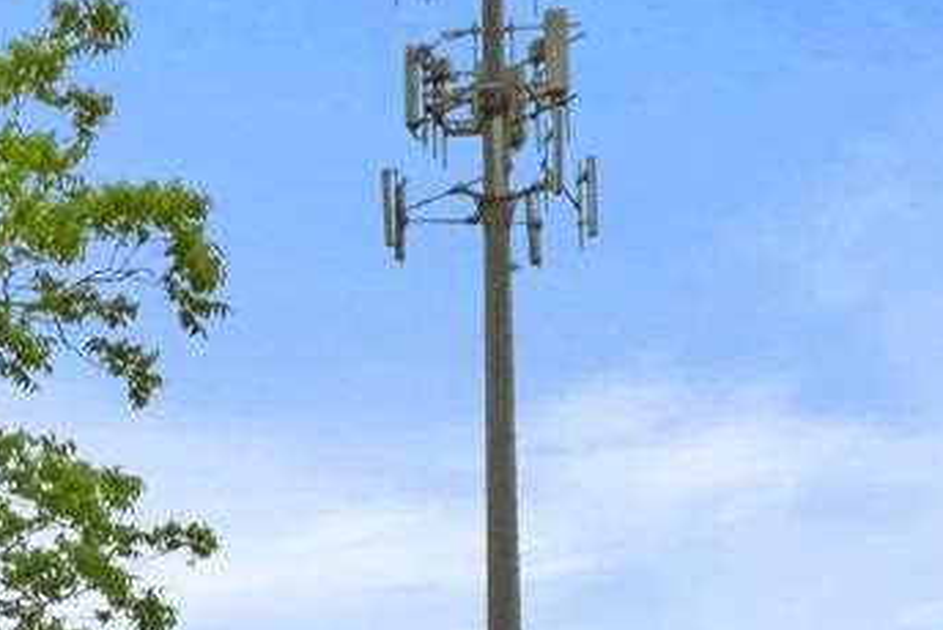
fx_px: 4378
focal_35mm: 167
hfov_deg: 10.2
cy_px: 1741
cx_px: -1519
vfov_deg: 7.5
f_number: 8
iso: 400
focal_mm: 15.1
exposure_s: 1/250
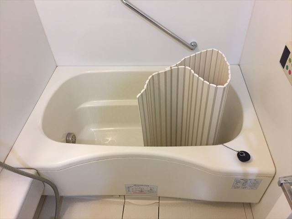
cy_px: 110
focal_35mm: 29
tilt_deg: -46.2
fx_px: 245
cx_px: 146
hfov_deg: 61.7
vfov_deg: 48.2
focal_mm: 4.15
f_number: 2.2
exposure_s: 1/33
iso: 160
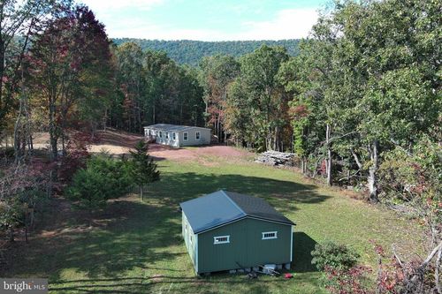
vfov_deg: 44.9
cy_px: 147
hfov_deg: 63.7
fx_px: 356
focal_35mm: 29
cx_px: 221
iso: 100
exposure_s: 1/431
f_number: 2.8
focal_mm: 10.57
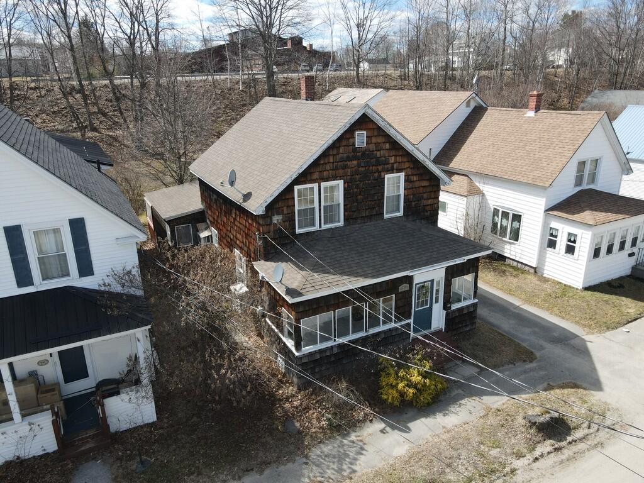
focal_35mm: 24
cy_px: 242
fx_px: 446
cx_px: 322
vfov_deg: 56.8
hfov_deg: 71.6
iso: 100
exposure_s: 1/400
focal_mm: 4.5
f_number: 2.8
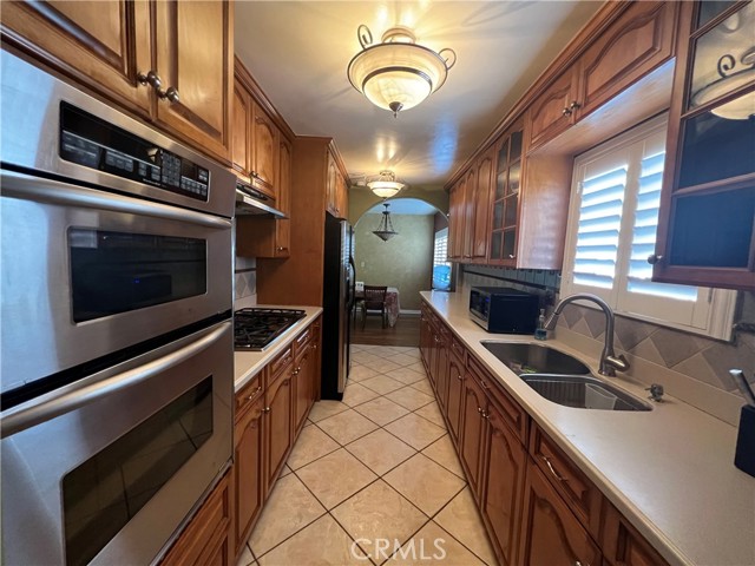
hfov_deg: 106.2
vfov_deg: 89.9
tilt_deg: -4.9
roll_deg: -1.8
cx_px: 378
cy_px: 283
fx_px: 284
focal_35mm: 13
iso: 800
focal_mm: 1.57
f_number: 1.8
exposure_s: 1/60
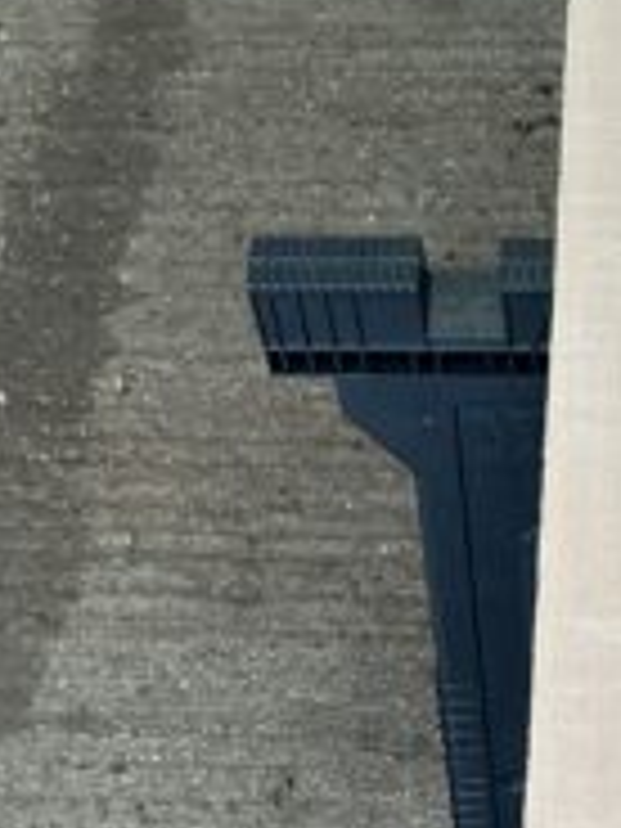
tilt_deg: -67.0
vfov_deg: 22.0
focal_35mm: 84
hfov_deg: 16.7
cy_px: 916
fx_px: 2009
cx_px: 783
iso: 20
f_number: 1.8
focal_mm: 3
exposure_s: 1/100
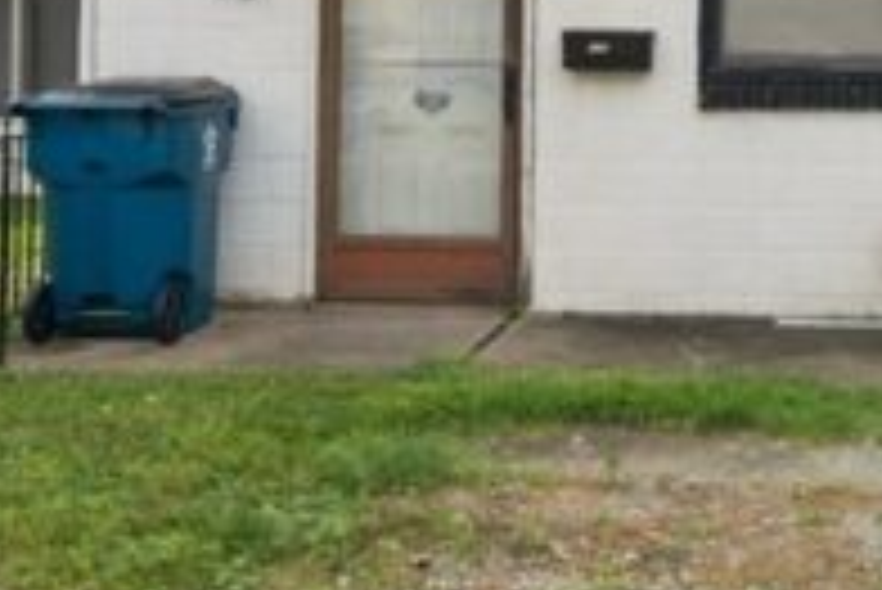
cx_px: 886
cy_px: -20
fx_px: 1397
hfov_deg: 32.2
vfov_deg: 22.7
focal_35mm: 57
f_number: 11
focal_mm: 14
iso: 100
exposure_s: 1/50
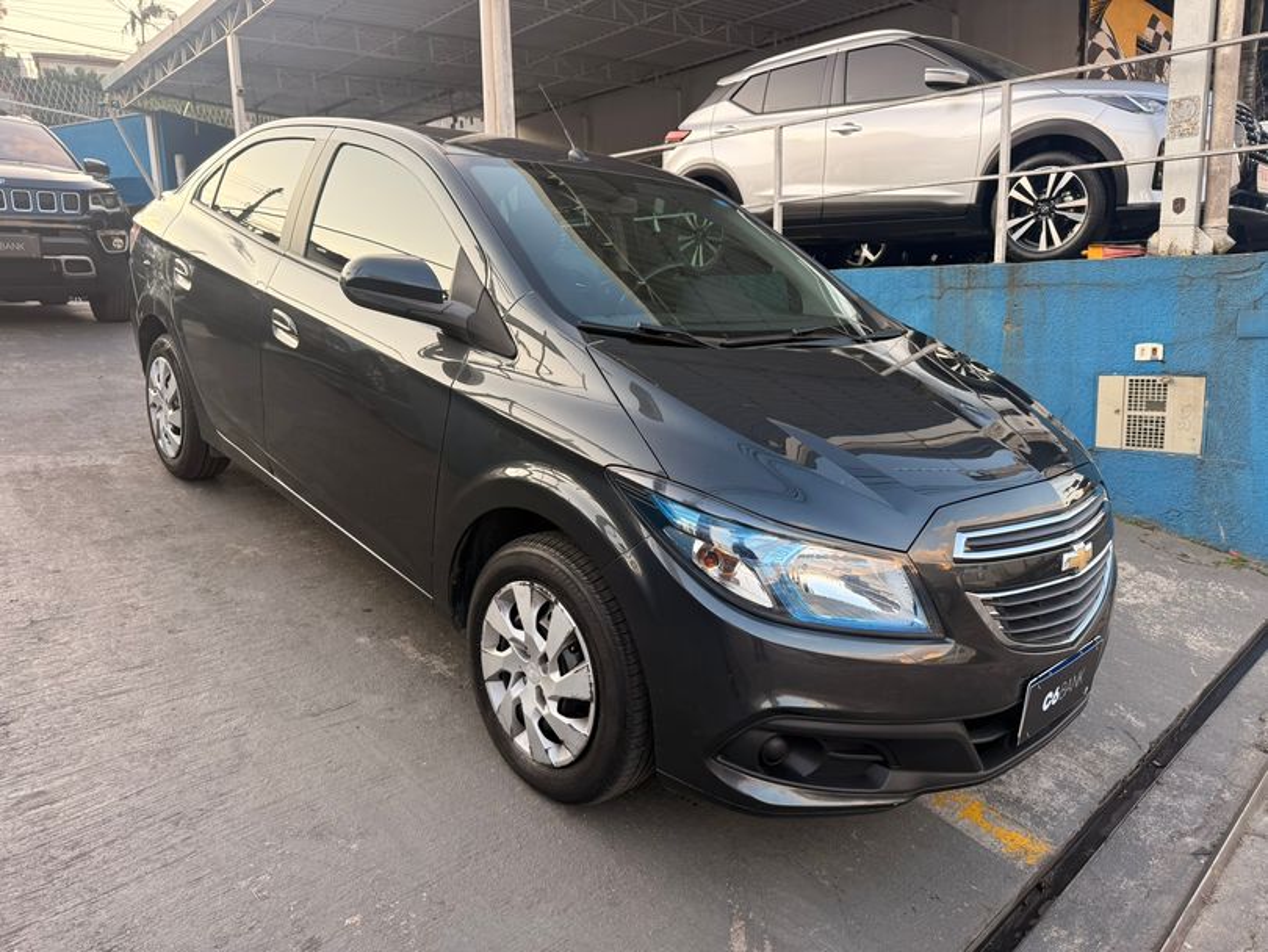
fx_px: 879
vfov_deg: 56.8
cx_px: 634
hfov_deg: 71.6
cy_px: 476
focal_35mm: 24
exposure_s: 1/323
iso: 100
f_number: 1.78
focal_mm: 6.76
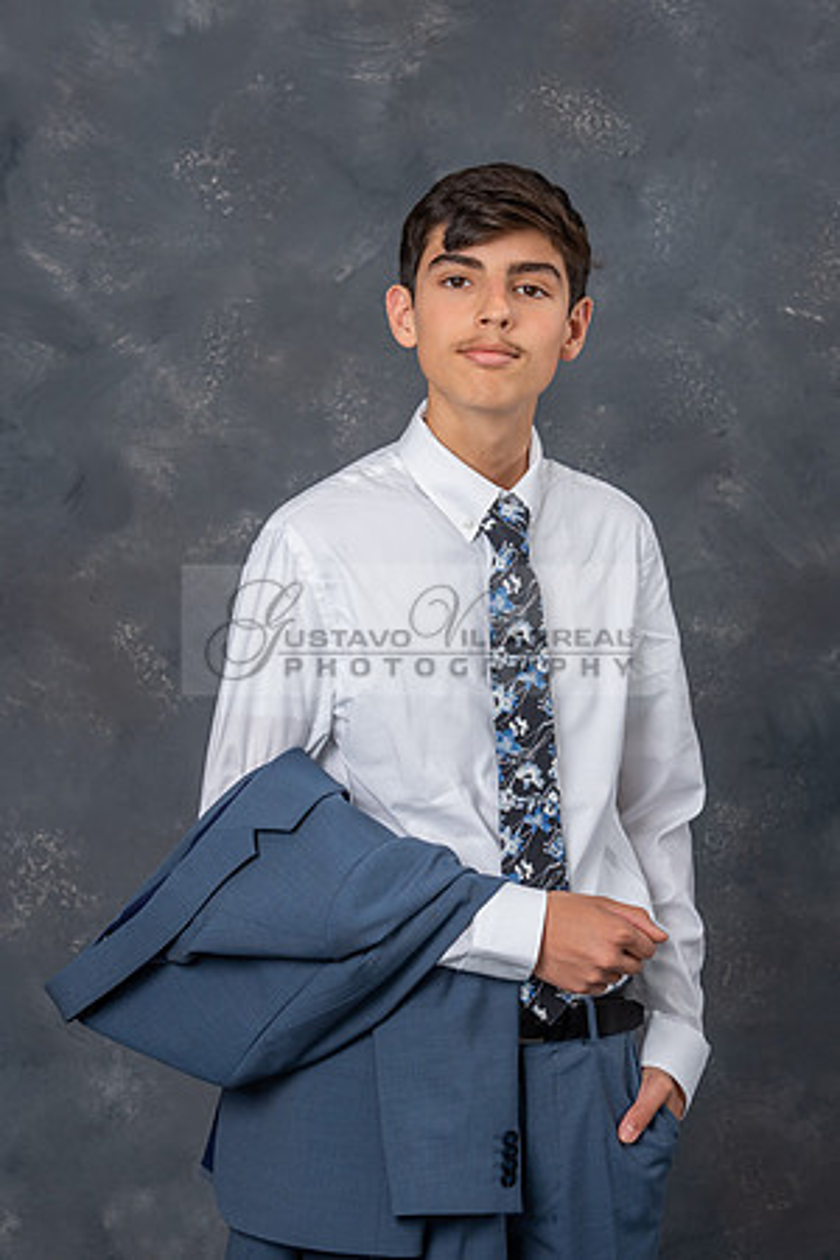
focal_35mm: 84
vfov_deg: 24.2
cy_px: 581
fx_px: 2938
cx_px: 475
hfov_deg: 16.3
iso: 200
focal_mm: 52
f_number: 5.6
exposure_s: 1/160
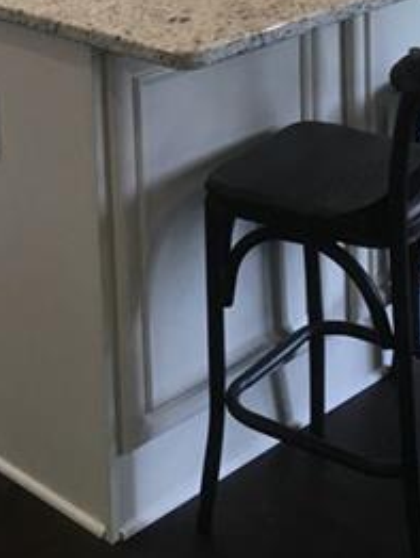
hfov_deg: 17.3
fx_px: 1373
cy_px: -181
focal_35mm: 85
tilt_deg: -8.8
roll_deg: +1.2
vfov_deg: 20.8
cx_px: 126
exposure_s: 1/30
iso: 32
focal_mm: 4.15
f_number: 2.2
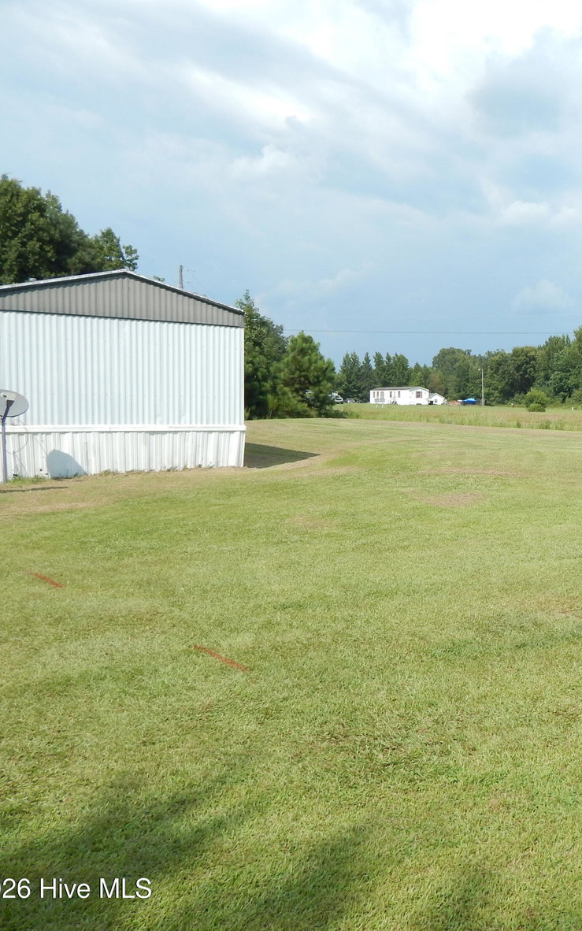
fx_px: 837
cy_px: 459
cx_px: 580
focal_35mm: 33
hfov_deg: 34.8
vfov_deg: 58.1
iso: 125
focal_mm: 4
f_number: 3
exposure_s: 1/1250
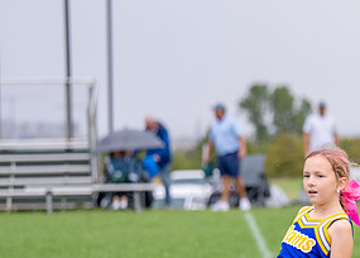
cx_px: 462
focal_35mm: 322
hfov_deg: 6.2
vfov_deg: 4.5
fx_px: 3295
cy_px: 195
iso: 500
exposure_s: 1/1600
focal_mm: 116
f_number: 2.8
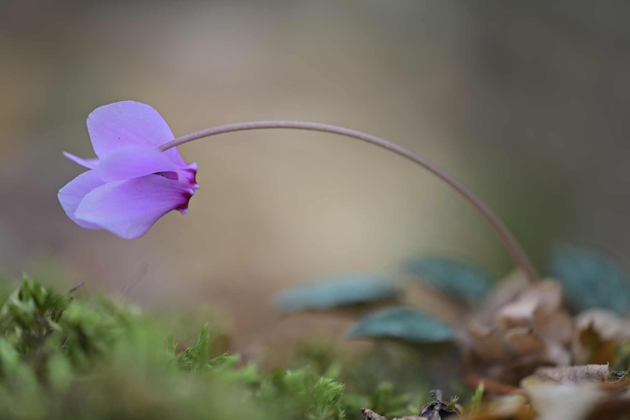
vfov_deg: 7.6
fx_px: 3150
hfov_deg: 11.4
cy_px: 210
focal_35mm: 180
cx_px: 315
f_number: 3.5
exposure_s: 1/20
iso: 64
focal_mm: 180
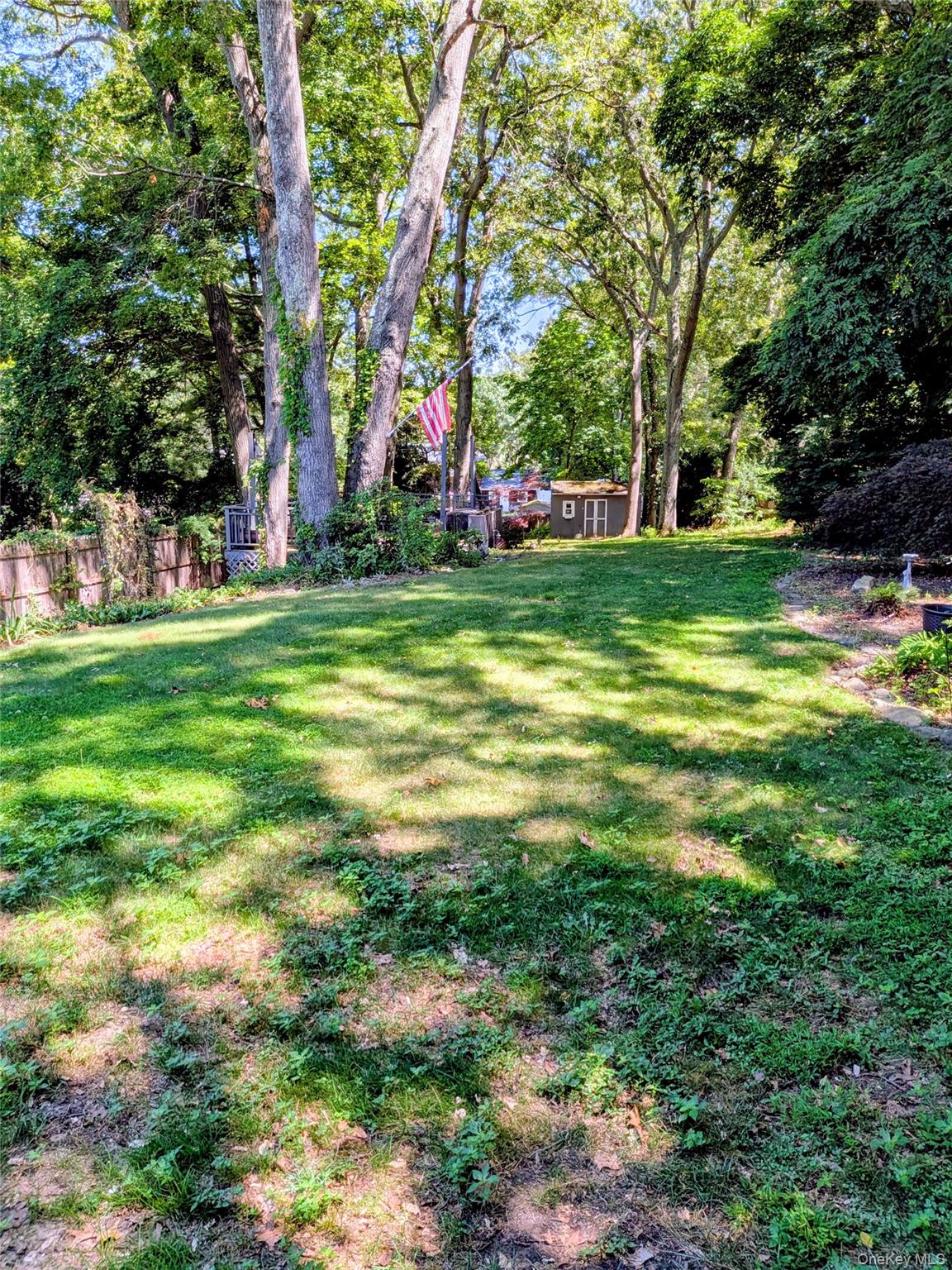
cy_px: 635
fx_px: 880
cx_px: 476
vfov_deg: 71.6
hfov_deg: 56.8
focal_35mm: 24
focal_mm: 4.53
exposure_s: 1/1923
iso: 30
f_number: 1.7
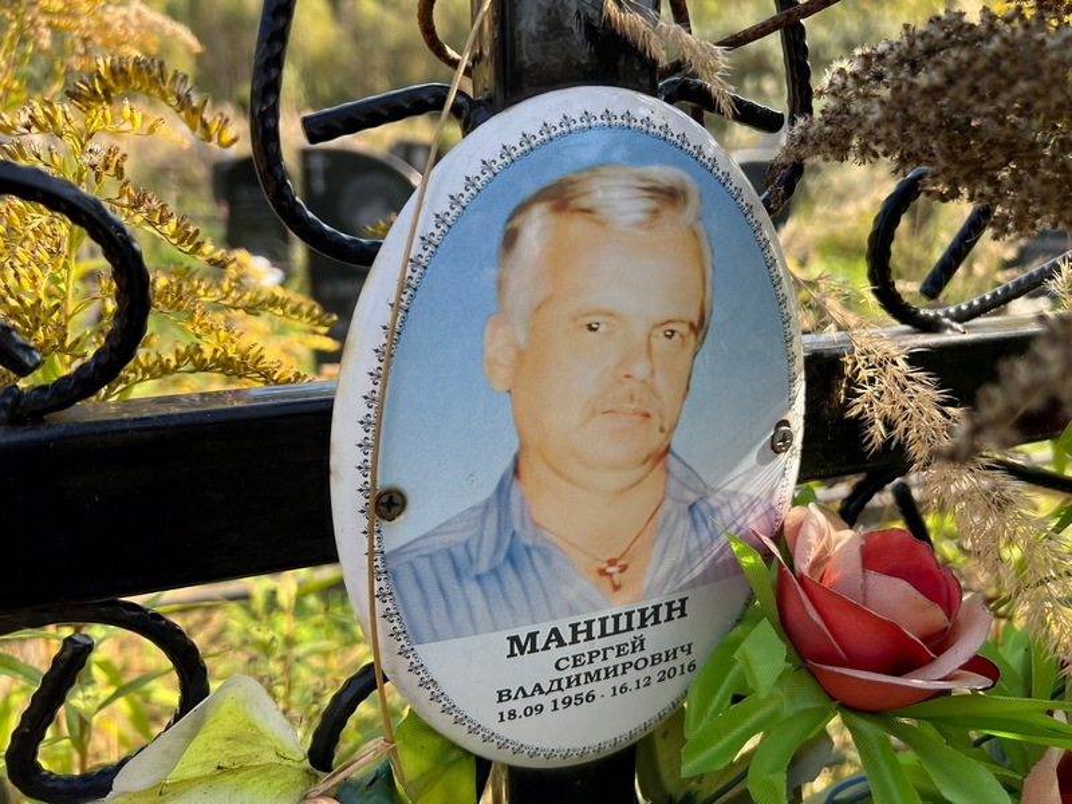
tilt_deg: -17.9
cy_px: 402
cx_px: 536
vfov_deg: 53.1
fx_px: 805
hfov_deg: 67.3
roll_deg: -2.0
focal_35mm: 26
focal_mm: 5.7
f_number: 1.5
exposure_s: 1/700
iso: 50
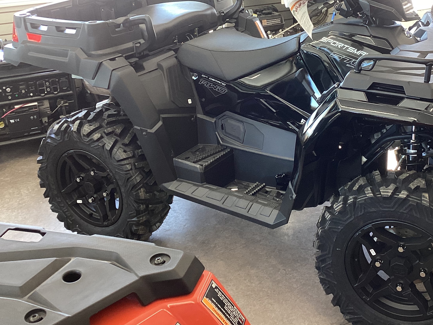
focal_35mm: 46
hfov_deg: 40.7
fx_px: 575
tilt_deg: -21.6
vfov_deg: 31.2
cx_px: 288
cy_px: 101
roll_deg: +1.4
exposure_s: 1/60
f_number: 2.4
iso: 64
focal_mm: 3.3
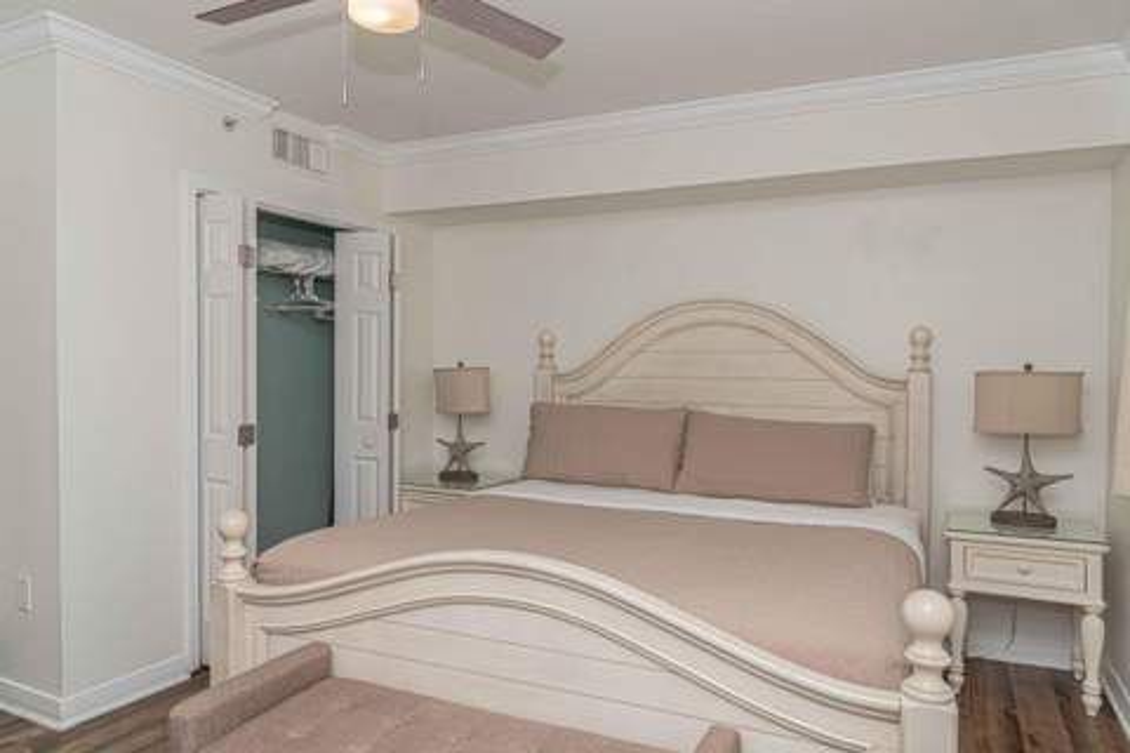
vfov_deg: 53.1
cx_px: 565
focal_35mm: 24
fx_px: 753
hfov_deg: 73.7
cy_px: 376
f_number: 7.1
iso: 400
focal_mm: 24
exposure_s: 1/160
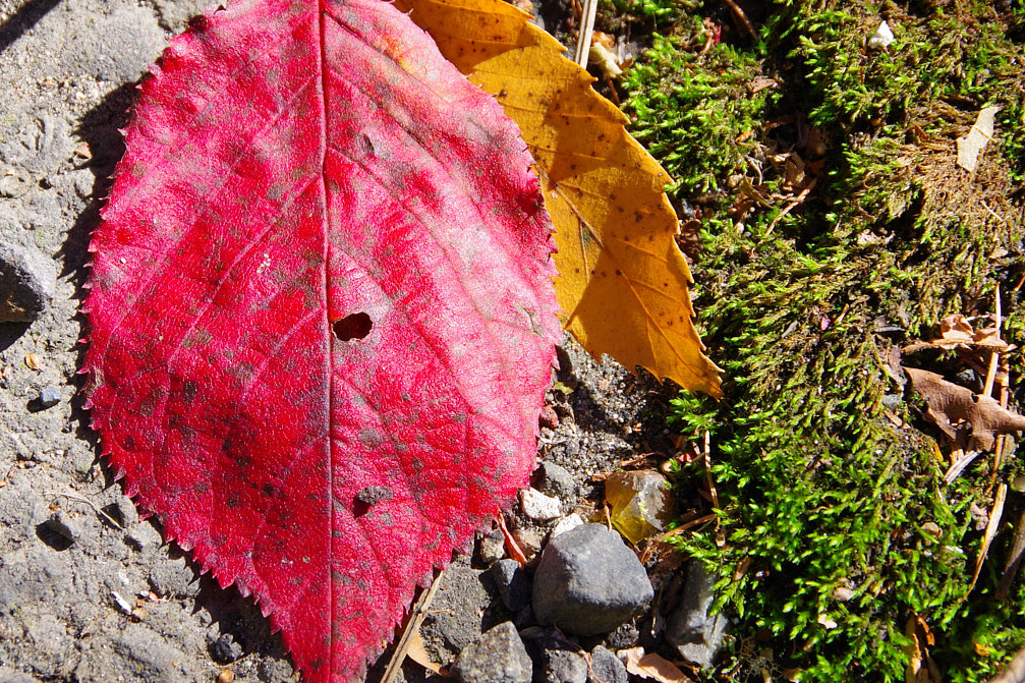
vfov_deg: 8.5
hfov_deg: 12.7
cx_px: 425
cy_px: 330
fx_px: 4611
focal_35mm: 162
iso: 200
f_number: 7.1
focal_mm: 68
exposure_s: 1/200
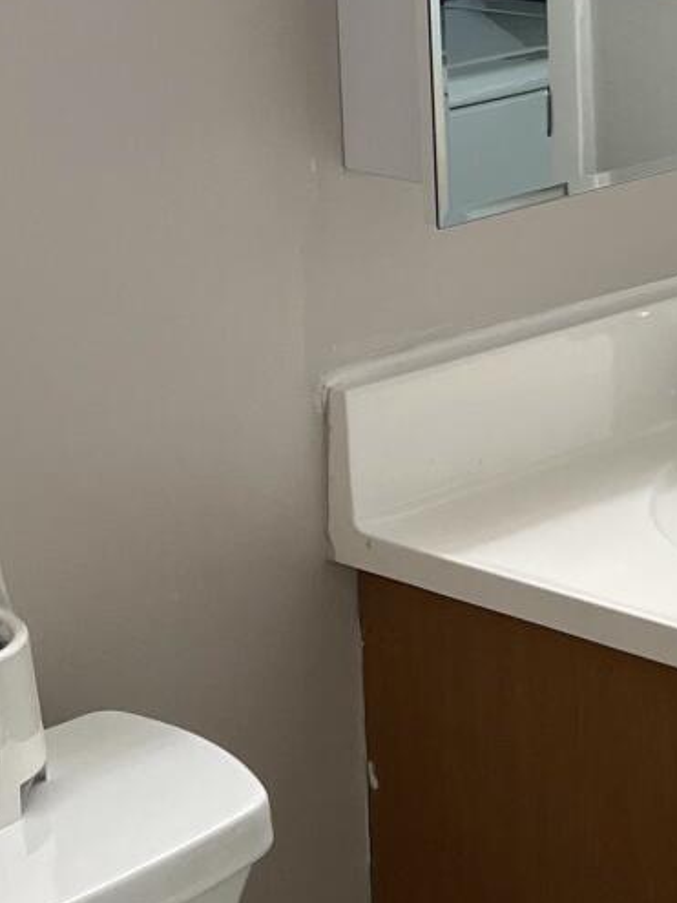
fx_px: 2739
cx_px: 1062
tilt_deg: -10.1
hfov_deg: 13.2
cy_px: 49
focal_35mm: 105
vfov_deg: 18.3
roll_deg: +1.0
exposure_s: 1/120
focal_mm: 5.1
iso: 80
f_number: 1.6
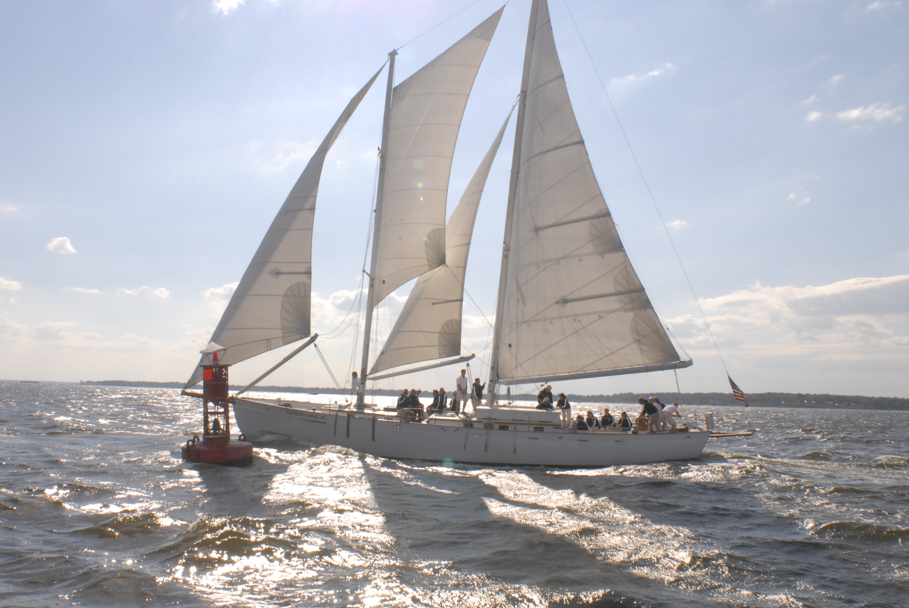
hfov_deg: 57.1
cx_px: 434
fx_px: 834
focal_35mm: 33
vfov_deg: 40.1
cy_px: 302
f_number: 22
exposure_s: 1/250
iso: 400
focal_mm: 20
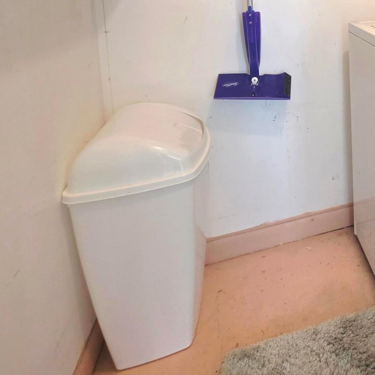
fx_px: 380
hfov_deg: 42.0
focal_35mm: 31
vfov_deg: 45.4
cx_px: 409
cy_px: 11
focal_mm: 2.2
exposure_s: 1/60.2
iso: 160
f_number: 1.9
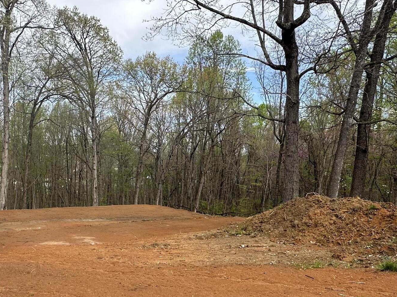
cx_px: 152
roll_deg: -3.0
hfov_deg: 56.2
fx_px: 367
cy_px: 171
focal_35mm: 32
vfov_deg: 44.0
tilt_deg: -1.8
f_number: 2.2
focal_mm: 2.22
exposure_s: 1/910
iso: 40
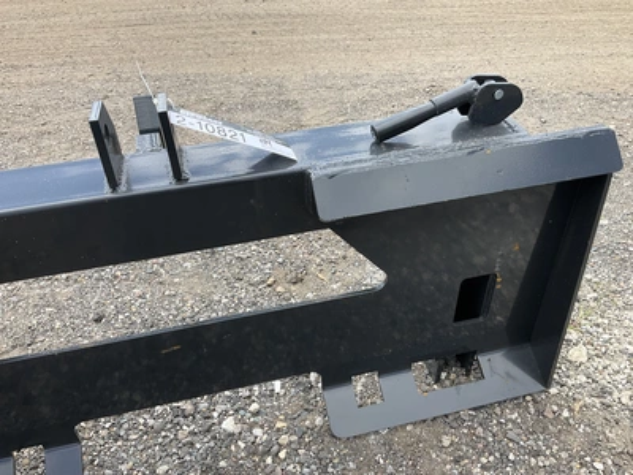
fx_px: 530
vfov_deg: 48.2
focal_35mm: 29
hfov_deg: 61.7
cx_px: 316
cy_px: 238
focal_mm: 3
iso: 25
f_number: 1.8
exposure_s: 1/574
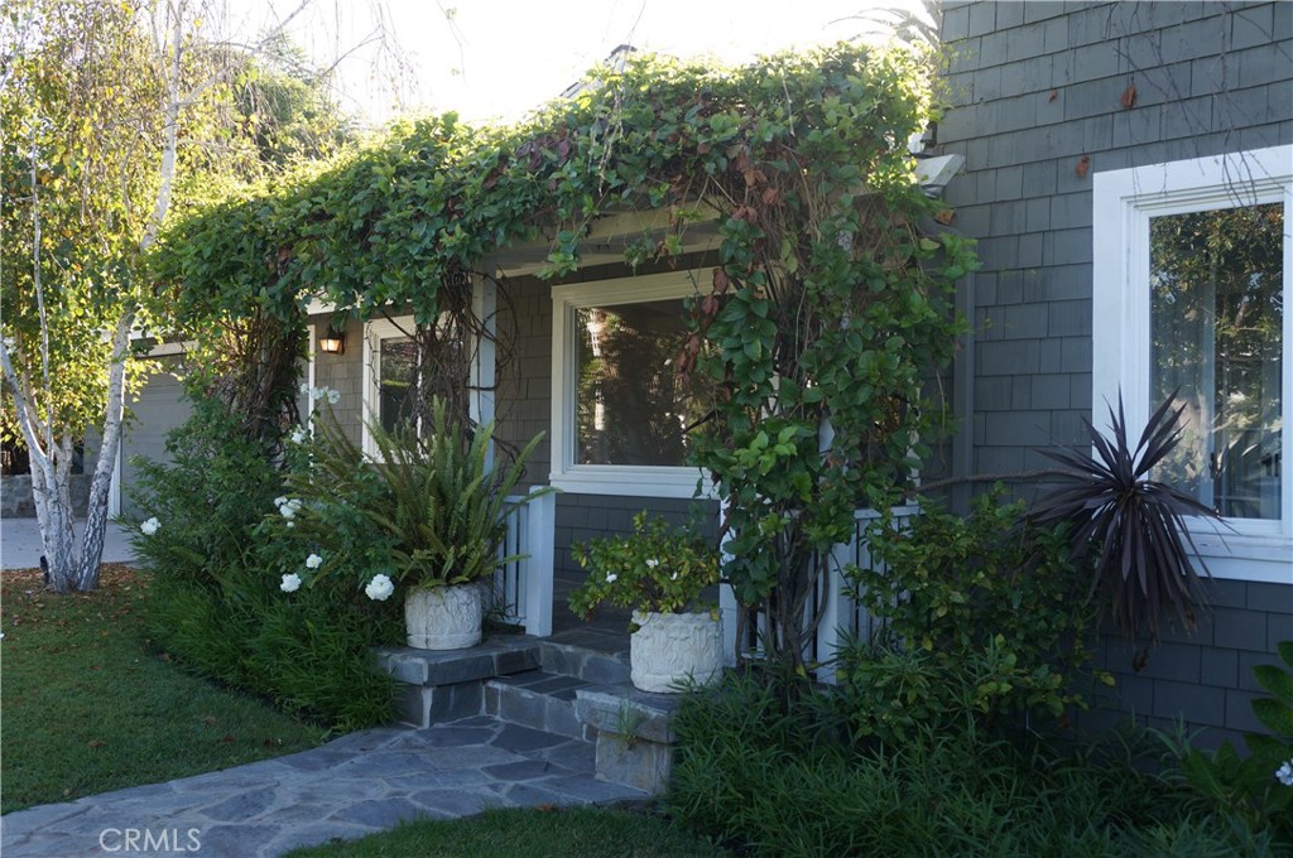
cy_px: 429
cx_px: 646
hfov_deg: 55.2
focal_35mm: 34
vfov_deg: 38.3
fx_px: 1238
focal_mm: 23
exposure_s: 1/100
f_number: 5
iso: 100
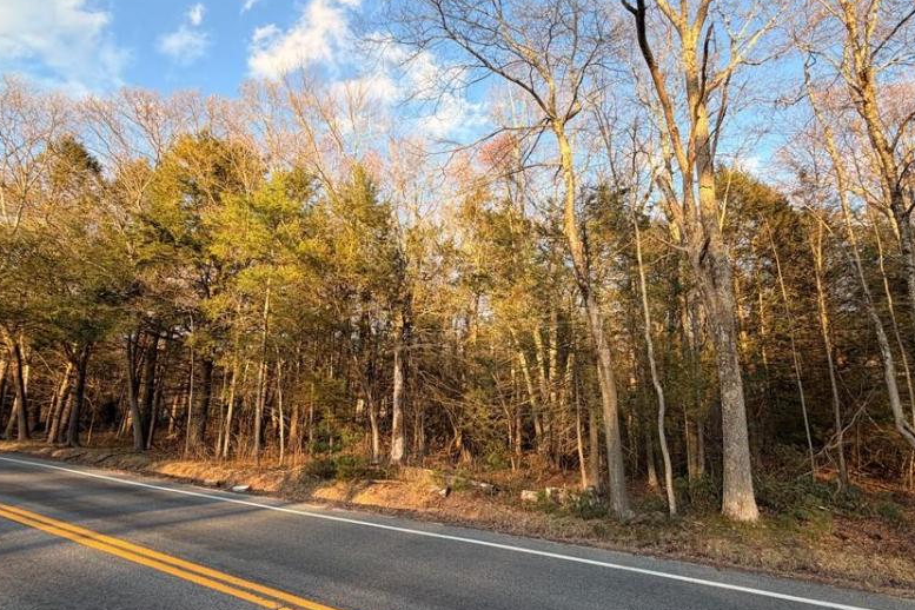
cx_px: 493
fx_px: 457
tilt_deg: +15.3
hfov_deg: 89.8
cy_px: 294
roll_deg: +0.4
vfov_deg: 67.4
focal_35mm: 18
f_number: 2.2
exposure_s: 1/245
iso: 40
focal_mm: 2.22
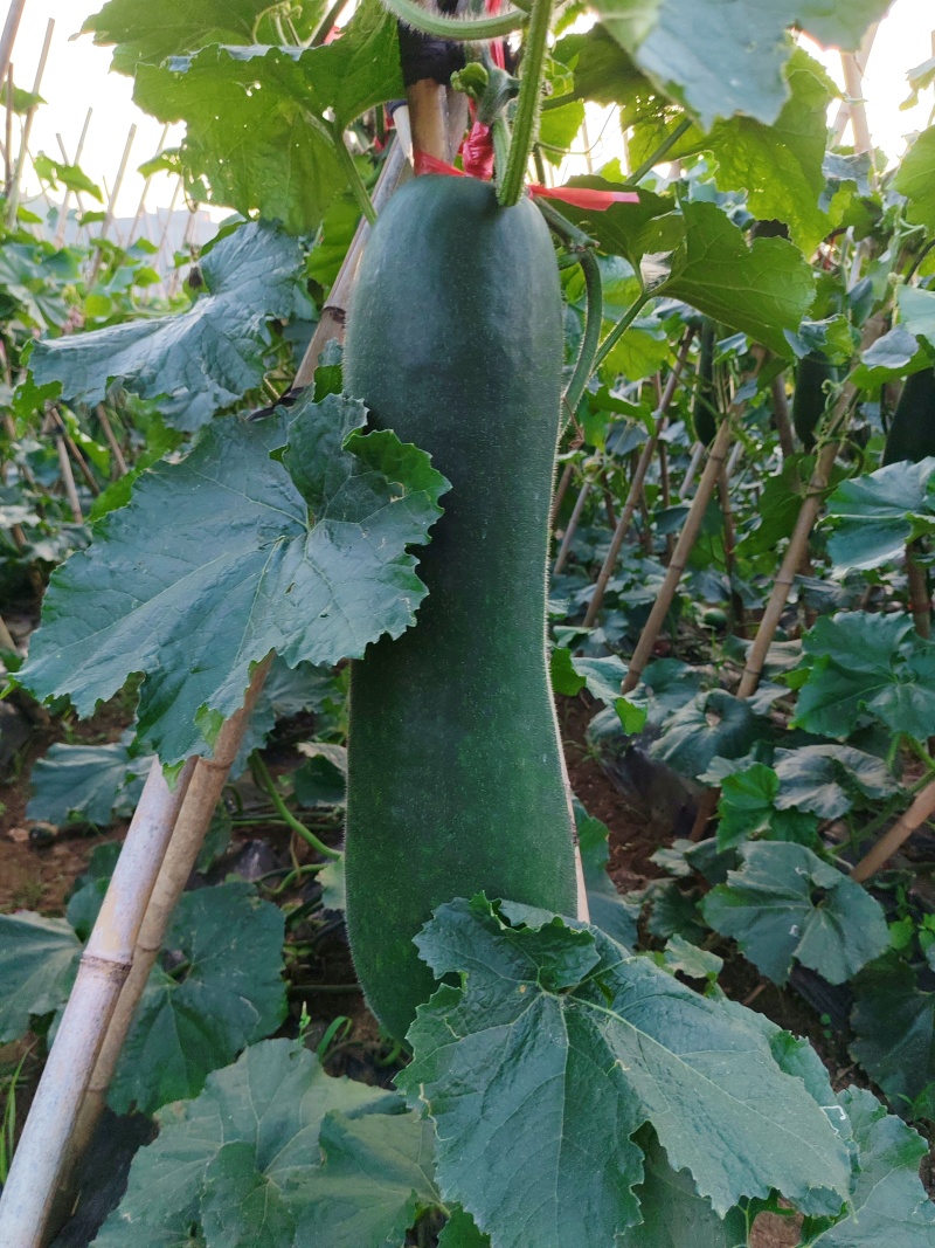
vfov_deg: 65.3
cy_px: 624
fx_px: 973
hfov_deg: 51.3
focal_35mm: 27
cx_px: 468
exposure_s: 1/110
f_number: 1.95
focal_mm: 5.52
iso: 50
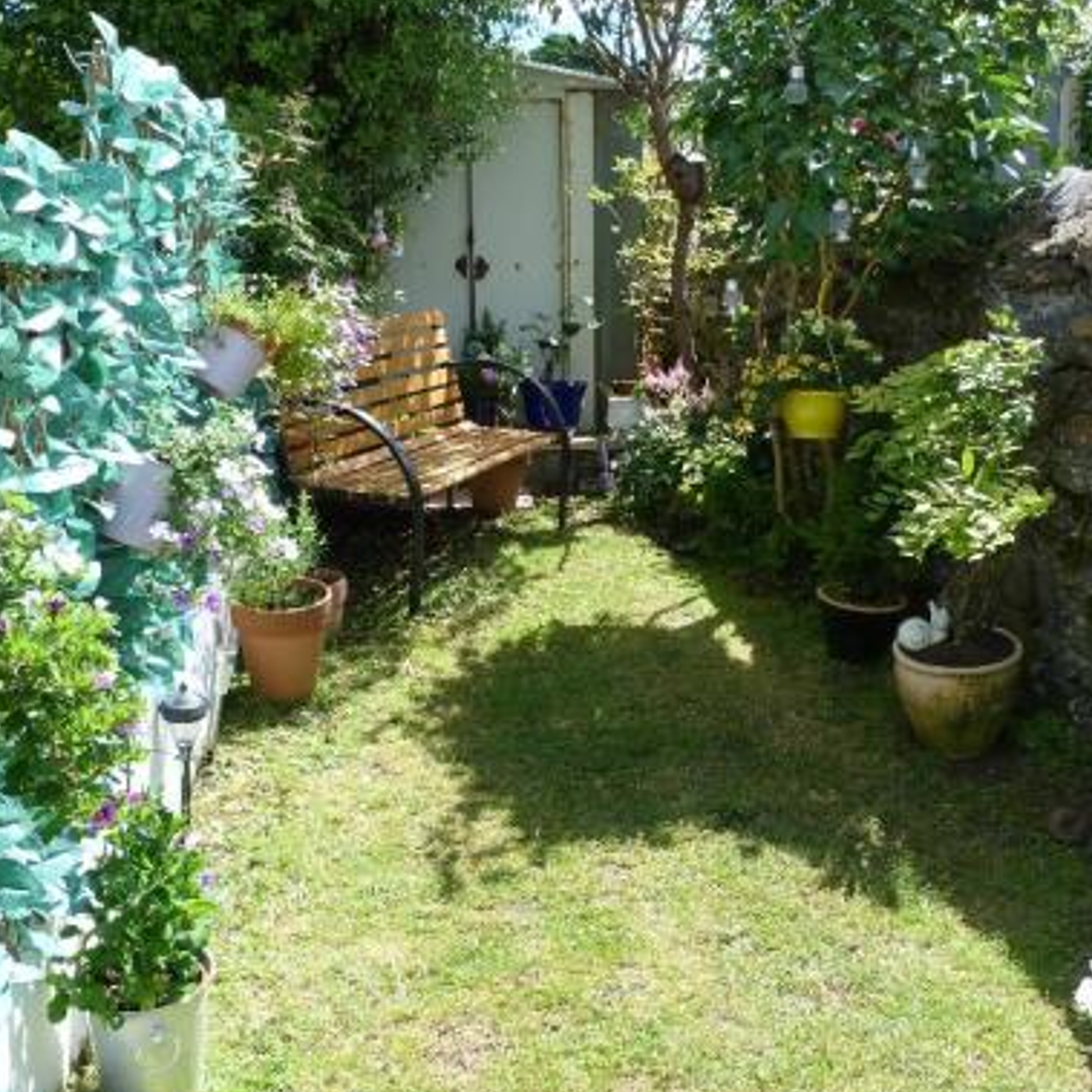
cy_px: 520
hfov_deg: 48.4
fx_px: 1213
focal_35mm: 34
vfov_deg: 48.4
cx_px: 598
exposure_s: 1/200
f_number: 4
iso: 80
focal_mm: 4.5
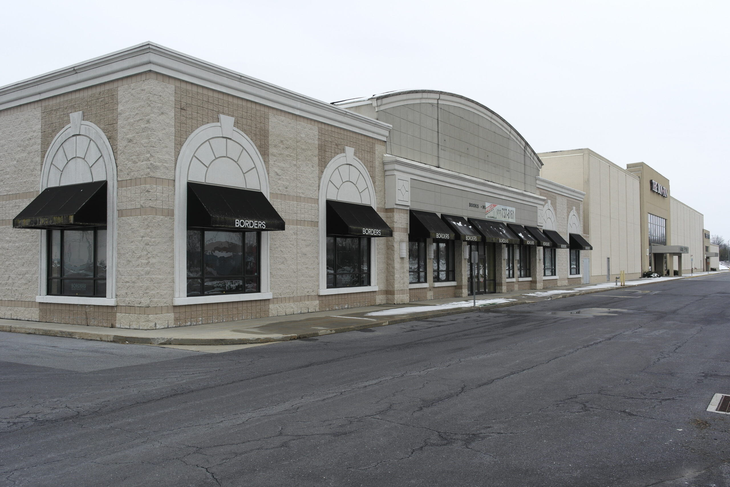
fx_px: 608
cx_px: 365
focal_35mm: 30
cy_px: 244
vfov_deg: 43.6
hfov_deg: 61.9
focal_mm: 20
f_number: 5.6
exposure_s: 1/250
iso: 100
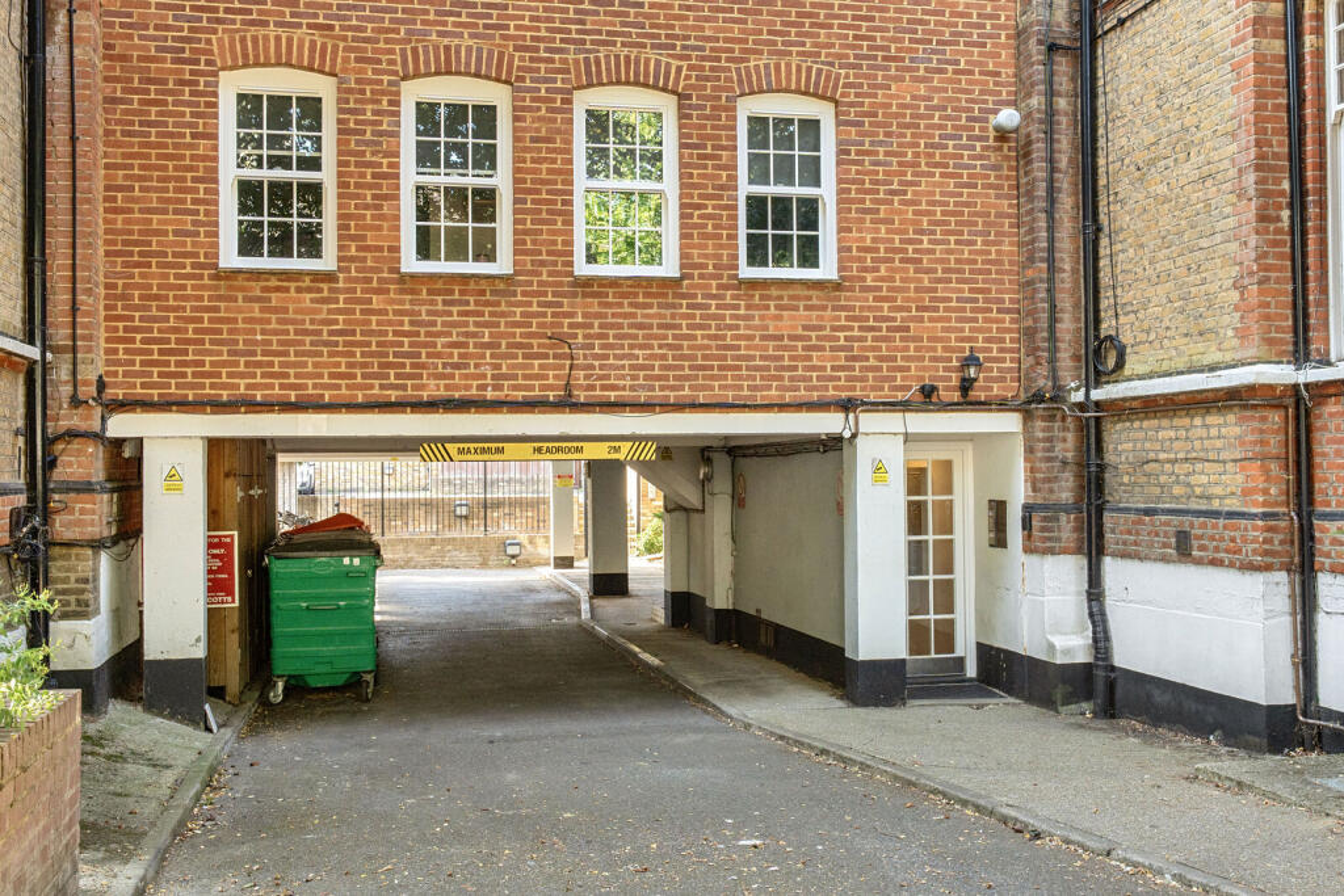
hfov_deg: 53.1
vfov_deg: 36.9
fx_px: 1344
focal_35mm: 36
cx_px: 672
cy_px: 448
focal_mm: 24
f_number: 8
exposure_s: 1/80
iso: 400
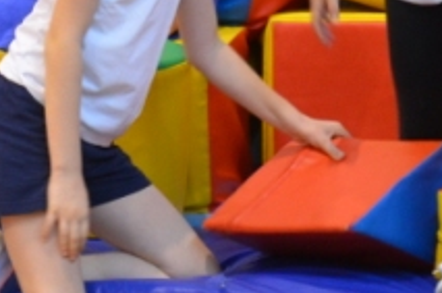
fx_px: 3357
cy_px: -58
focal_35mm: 274
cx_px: -141
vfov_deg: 5.0
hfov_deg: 7.4
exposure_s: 1/30
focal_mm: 38
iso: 1100
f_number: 4.5
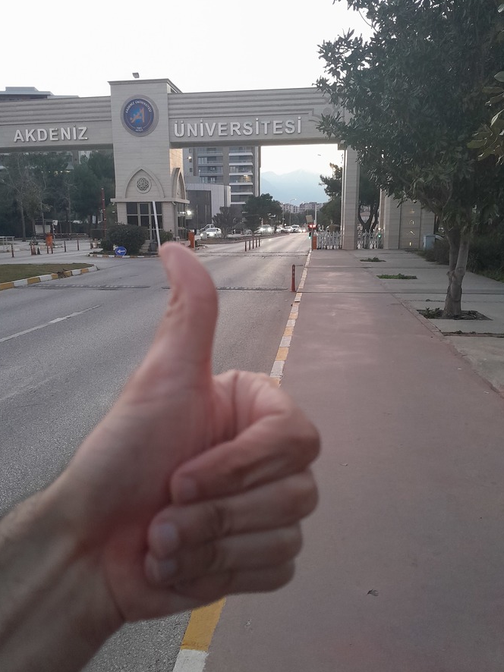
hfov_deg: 51.3
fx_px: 524
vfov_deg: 65.3
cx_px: 247
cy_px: 331
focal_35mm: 27
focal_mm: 3.98
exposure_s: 1/50
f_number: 1.8
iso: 400
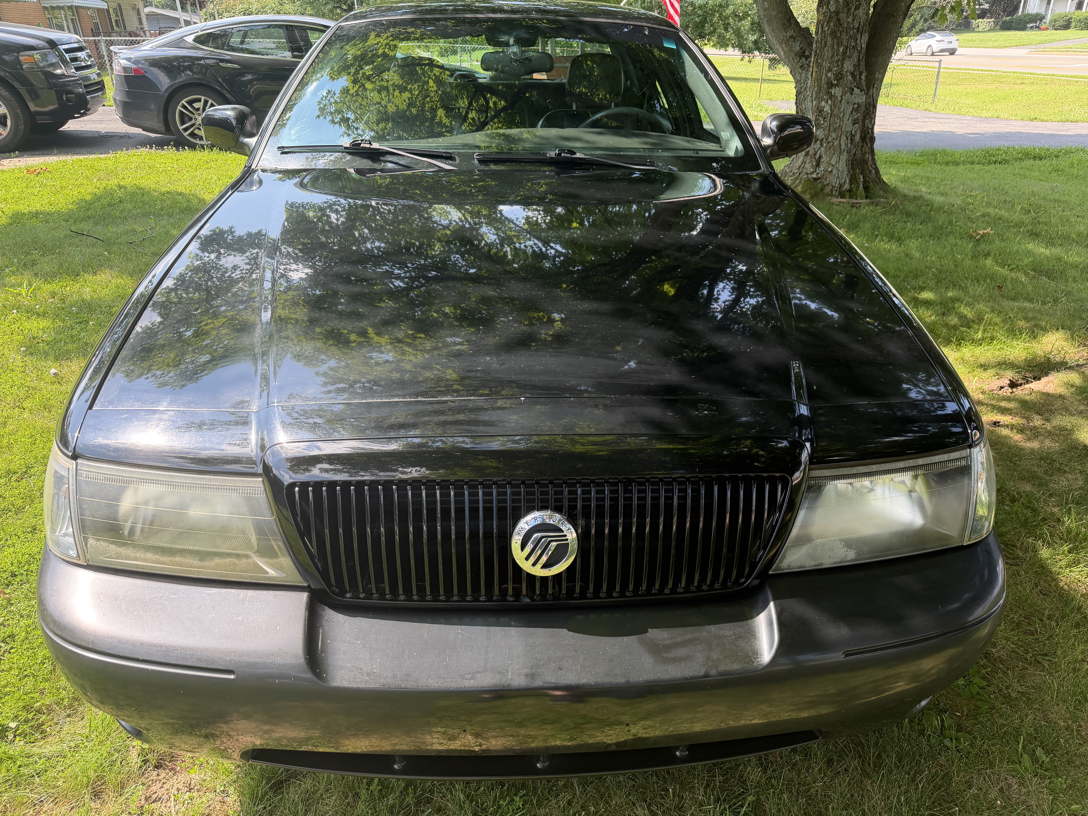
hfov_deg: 71.6
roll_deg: +1.9
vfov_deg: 56.8
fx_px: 754
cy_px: 408
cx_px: 544
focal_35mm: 24
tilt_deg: -27.0
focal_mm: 6.76
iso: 100
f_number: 1.78
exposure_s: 1/708
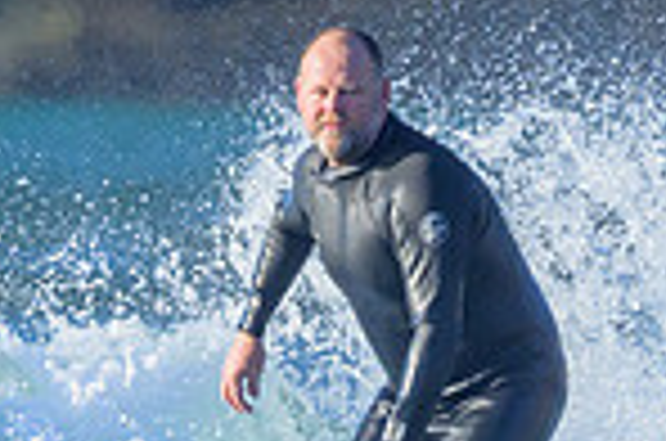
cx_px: -47
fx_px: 79619
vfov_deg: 0.3
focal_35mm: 4313
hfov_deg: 0.5
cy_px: 862
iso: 900
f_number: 6.3
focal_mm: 800
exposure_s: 1/2000
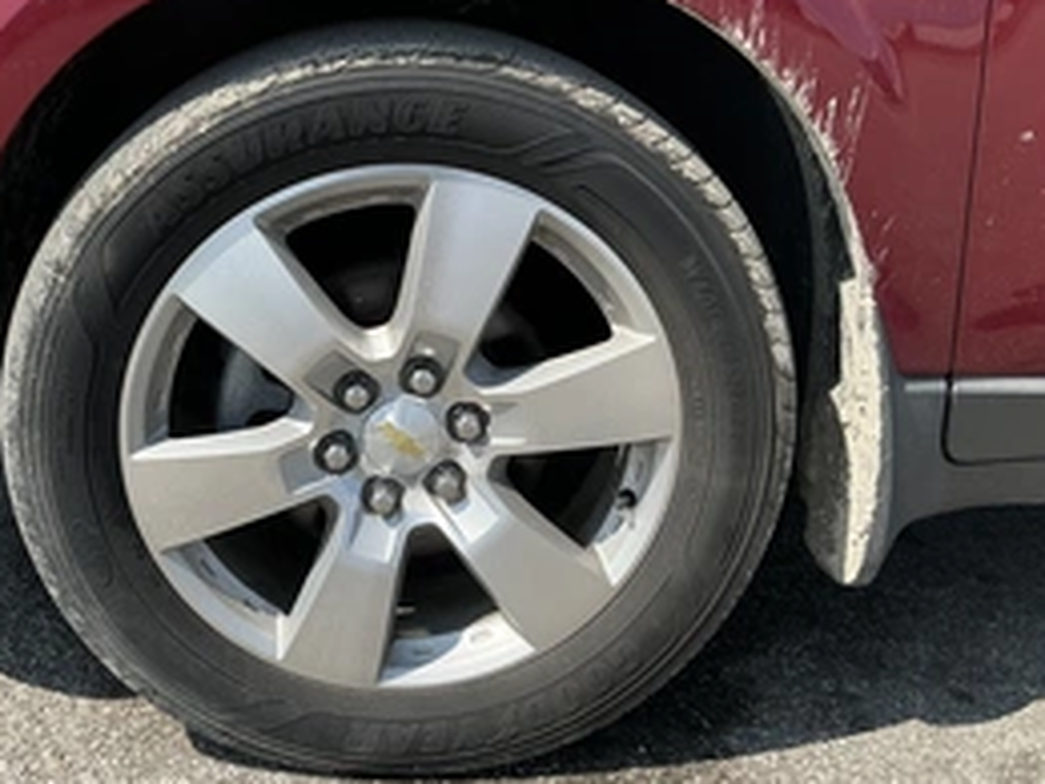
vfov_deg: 33.6
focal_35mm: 43
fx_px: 1298
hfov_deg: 43.5
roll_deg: -0.3
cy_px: 398
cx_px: 394
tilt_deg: -20.5
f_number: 1.8
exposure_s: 1/1076
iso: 25
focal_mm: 3
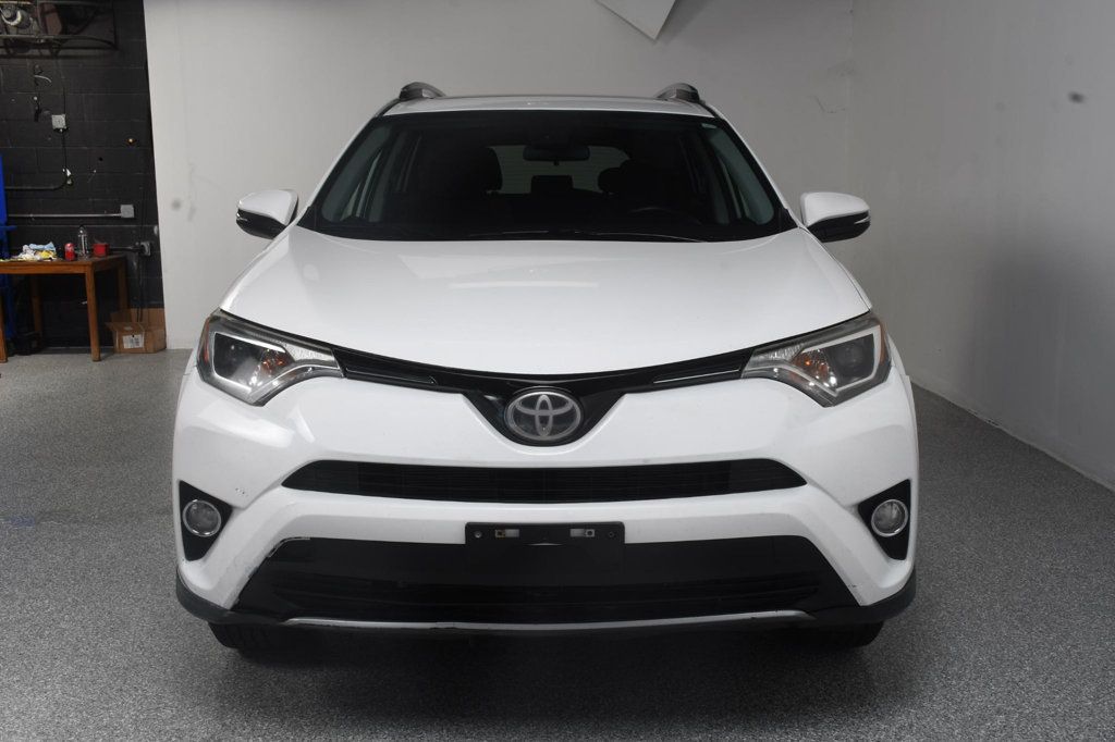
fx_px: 1115
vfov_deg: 36.8
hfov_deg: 53.1
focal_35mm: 36
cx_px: 558
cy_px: 371
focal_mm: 24
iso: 100
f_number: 13
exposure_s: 1/160
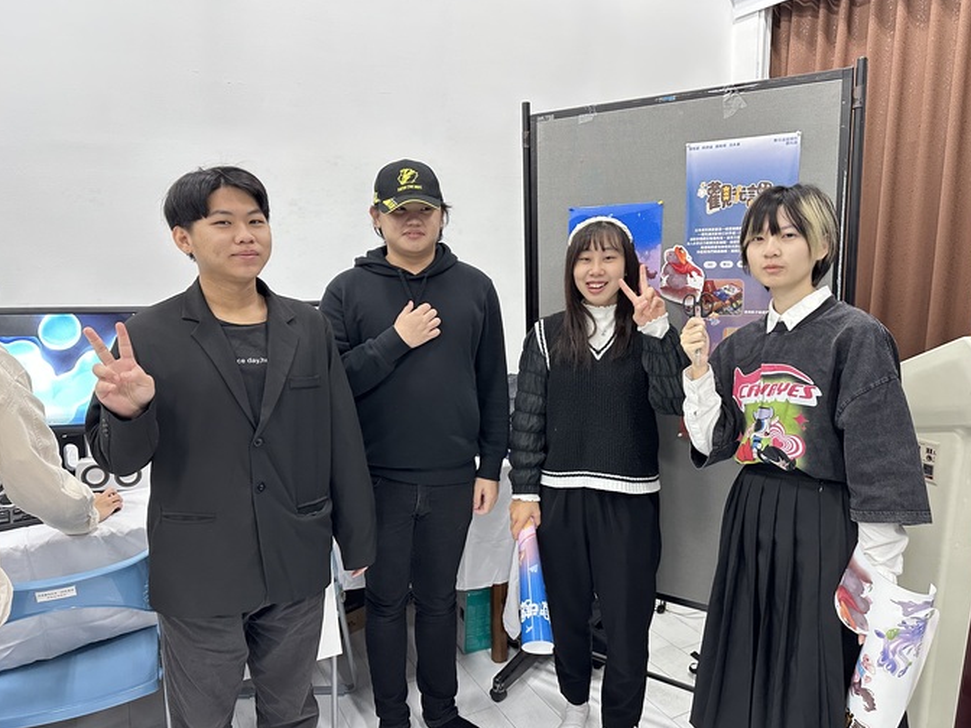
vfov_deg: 54.9
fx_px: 701
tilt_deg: -9.0
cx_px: 499
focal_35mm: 25
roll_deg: +0.0
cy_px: 369
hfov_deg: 69.4
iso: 320
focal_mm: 6.86
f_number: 1.78
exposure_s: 1/60
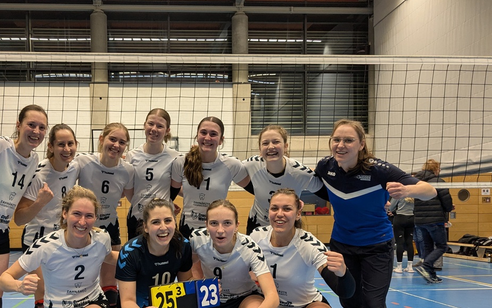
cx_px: 191
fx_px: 496
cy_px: 233
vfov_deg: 33.7
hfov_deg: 52.3
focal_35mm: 37
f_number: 1.73
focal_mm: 4.38
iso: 82
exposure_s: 1/50
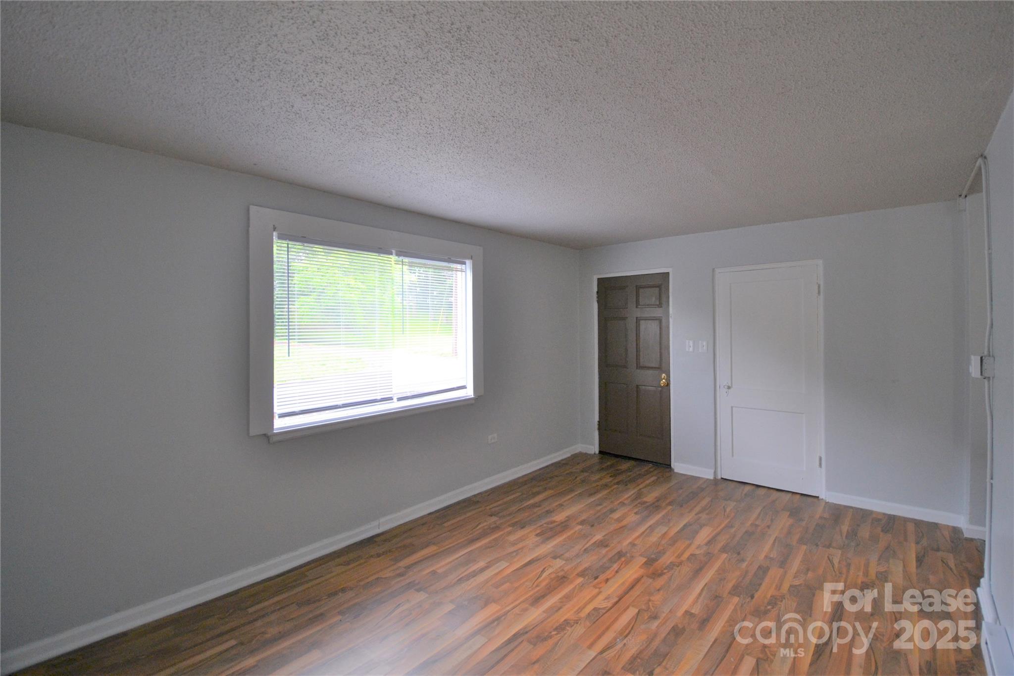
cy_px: 338
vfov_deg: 77.3
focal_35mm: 15
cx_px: 507
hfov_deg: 100.4
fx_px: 422
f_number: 3.5
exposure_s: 1/60
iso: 500
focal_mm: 10
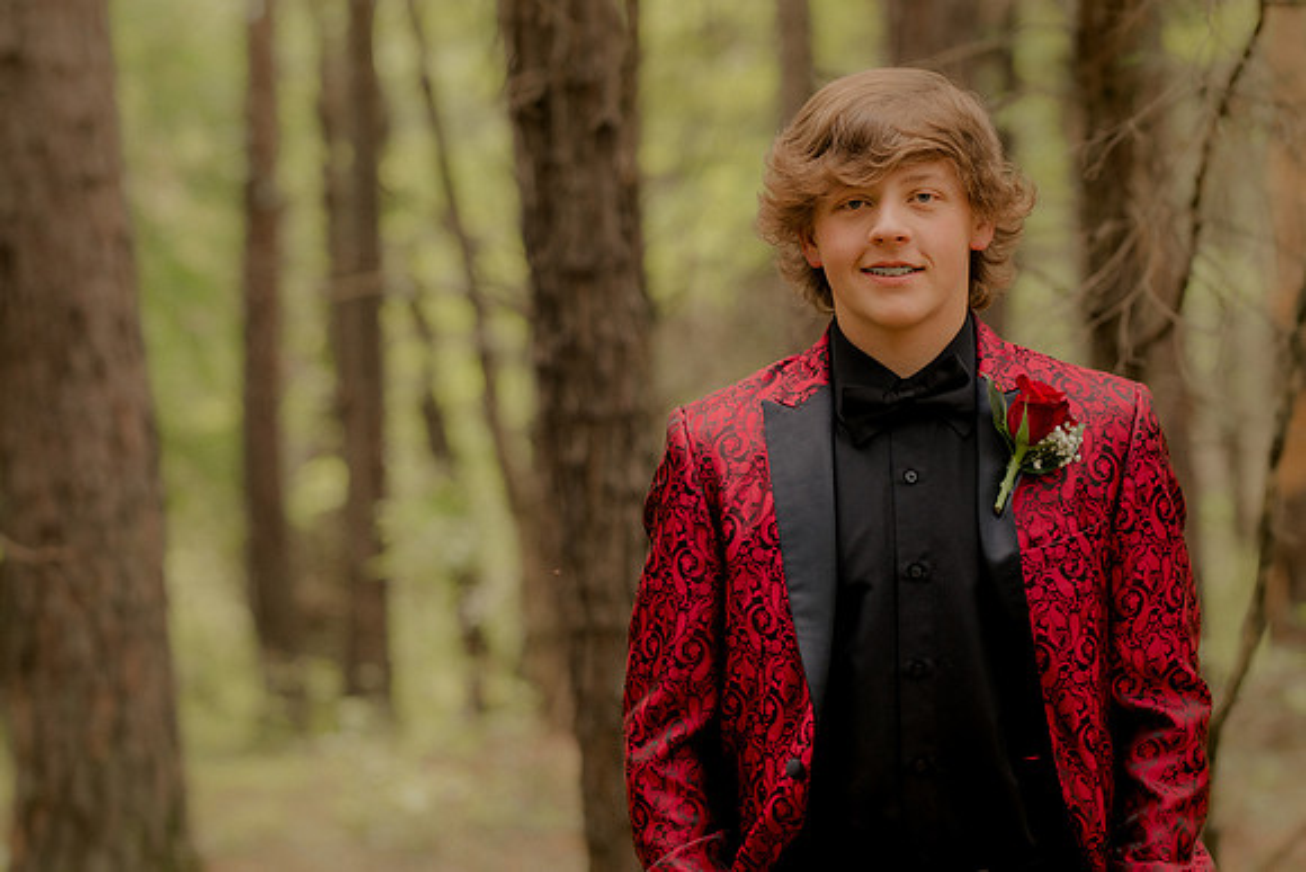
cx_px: 653
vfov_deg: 10.8
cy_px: 436
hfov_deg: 16.1
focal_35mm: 128
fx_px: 4626
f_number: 2.2
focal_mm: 85
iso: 200
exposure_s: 1/320
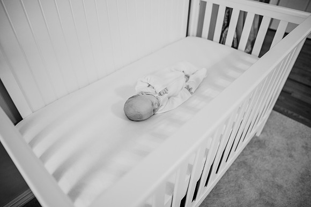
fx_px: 207
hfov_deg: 73.7
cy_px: 104
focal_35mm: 24
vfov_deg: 53.2
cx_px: 156
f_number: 2.2
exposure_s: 1/160
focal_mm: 24
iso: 500
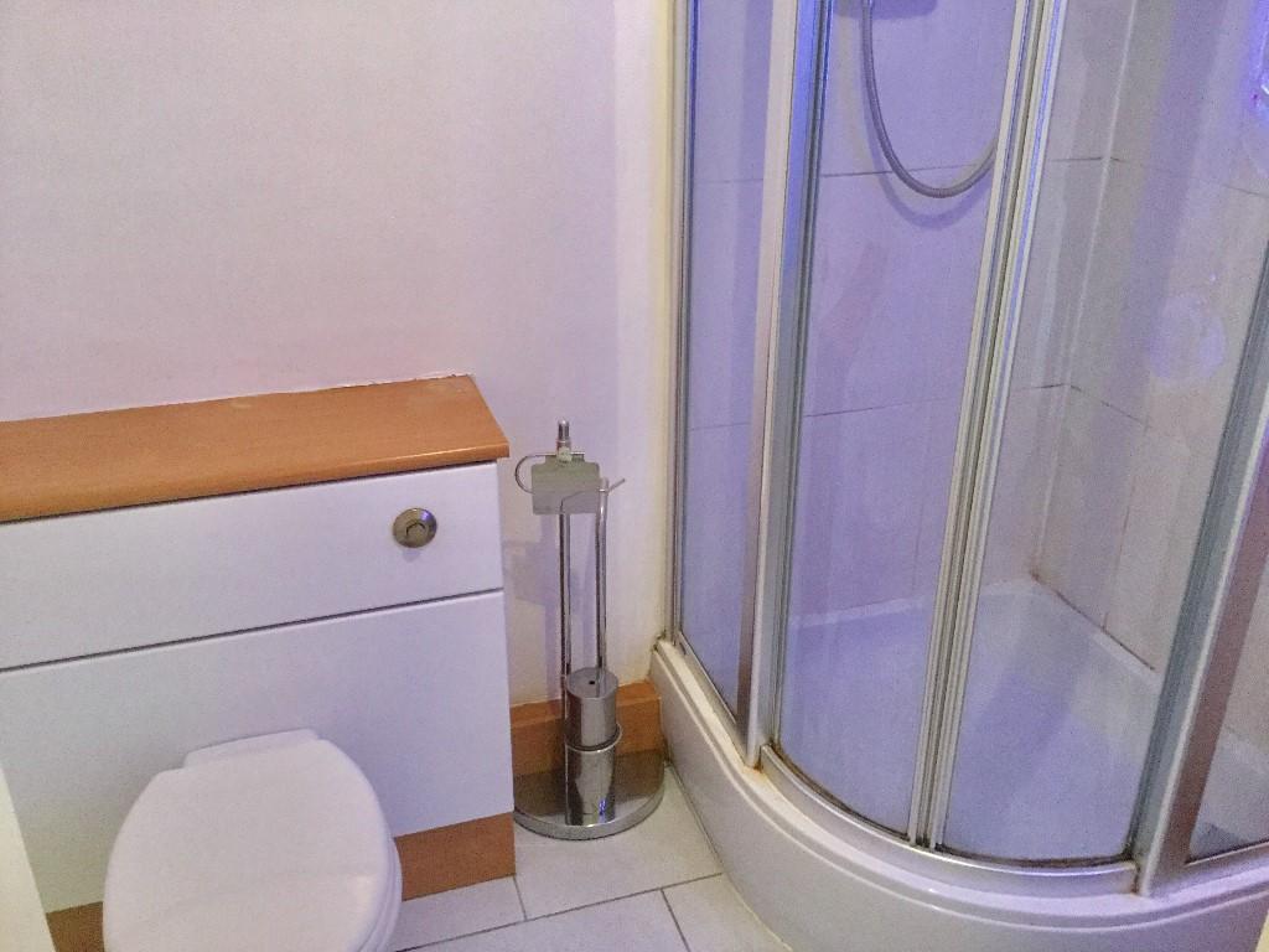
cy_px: 476
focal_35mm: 31
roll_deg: -0.8
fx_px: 1136
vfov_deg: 45.4
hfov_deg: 58.4
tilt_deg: -25.4
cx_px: 634
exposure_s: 1/33
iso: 200
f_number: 2.4
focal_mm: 3.3
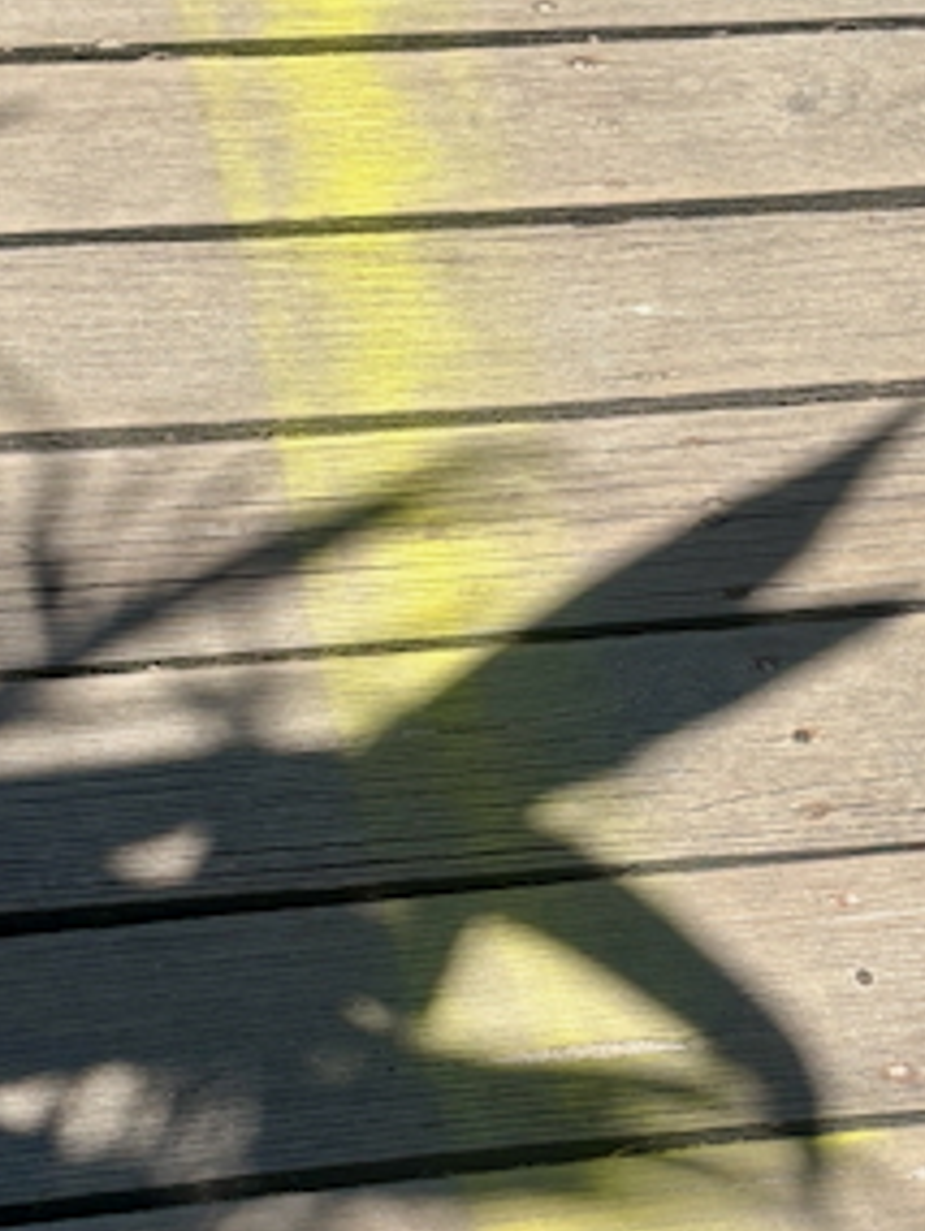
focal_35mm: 73
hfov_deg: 20.2
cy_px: 721
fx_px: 2599
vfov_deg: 26.6
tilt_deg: -53.6
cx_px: 475
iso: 50
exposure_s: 1/2865
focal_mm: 5.96
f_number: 1.6
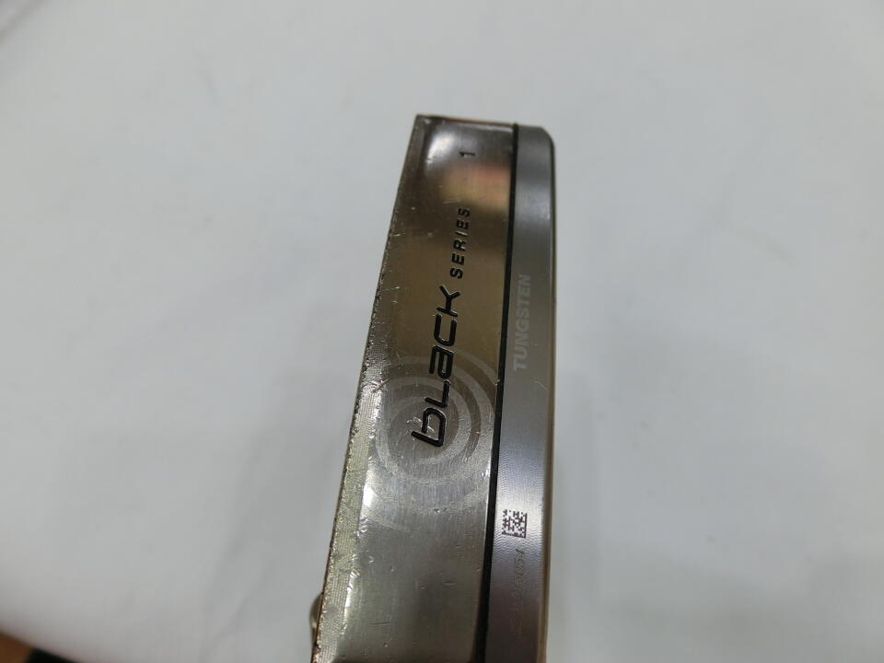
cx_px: 442
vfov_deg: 54.9
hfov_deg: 69.4
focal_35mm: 25
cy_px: 332
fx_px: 638
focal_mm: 5.4
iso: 80
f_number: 2.8
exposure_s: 1/125
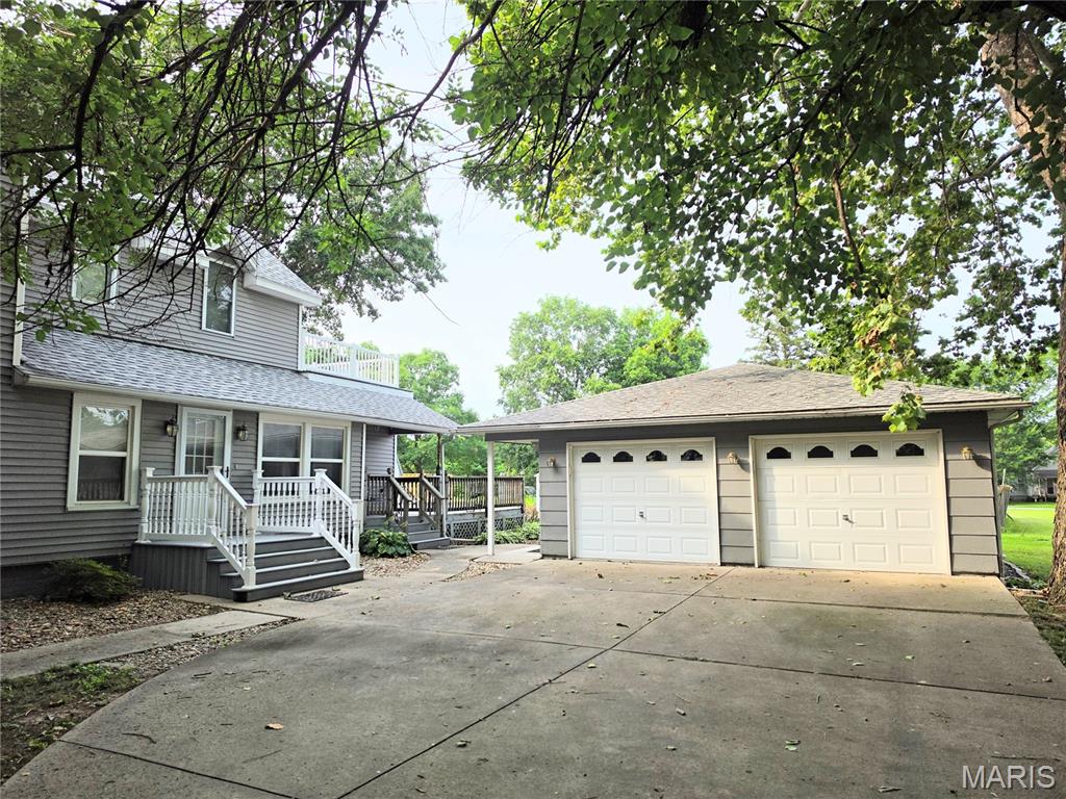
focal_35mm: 23
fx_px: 708
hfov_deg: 73.9
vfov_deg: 58.9
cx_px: 533
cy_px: 400
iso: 64
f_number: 1.4
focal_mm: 6.5
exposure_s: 1/4331
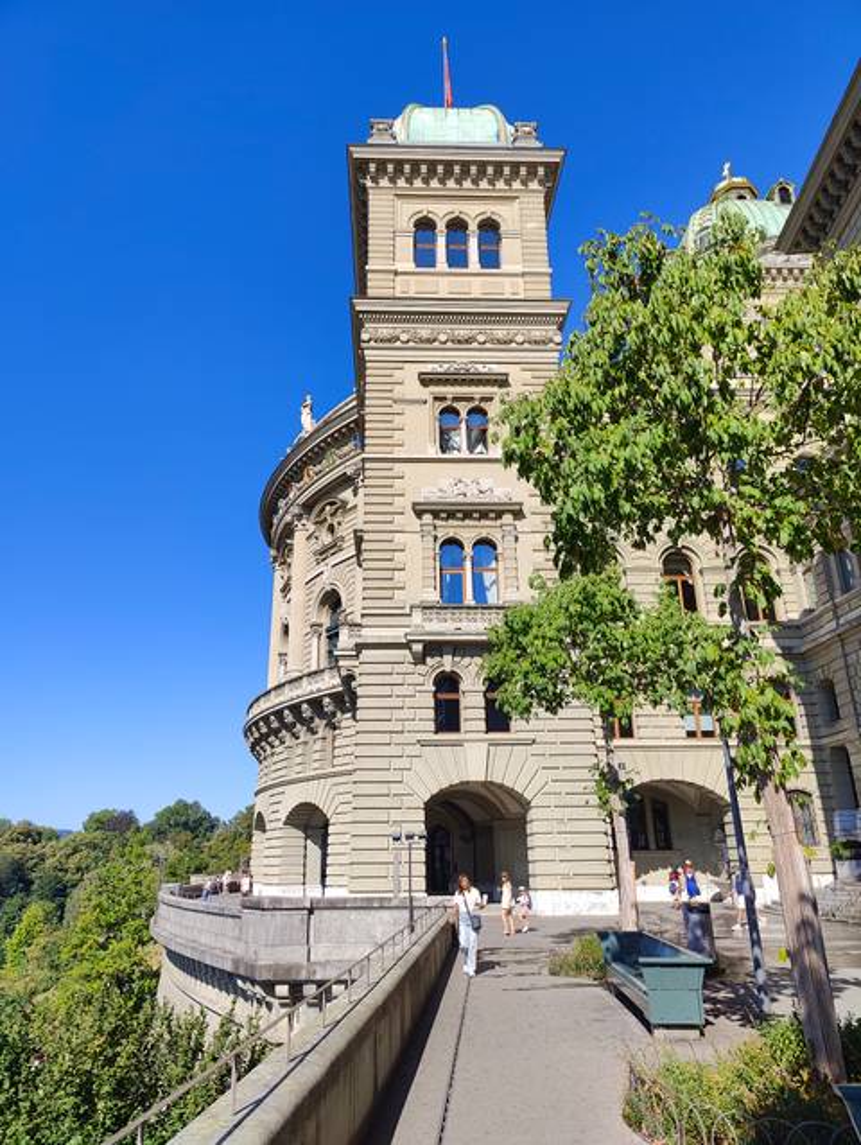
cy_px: 572
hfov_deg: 59.0
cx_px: 430
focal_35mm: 23
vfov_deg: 73.9
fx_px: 761
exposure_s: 1/2088
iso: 50
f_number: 1.8
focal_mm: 6.06
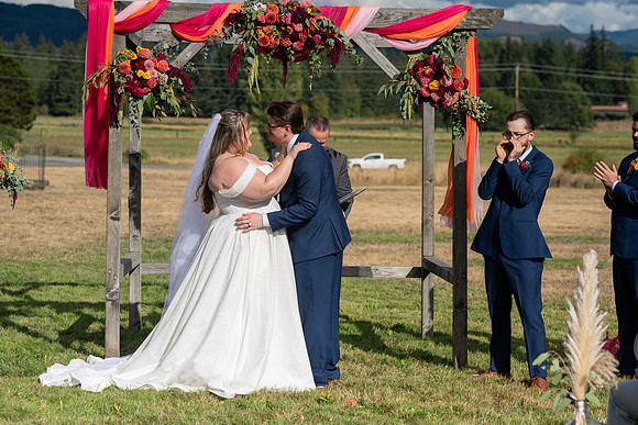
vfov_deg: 16.5
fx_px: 1471
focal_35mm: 83
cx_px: 319
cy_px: 212
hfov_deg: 24.5
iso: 400
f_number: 4.5
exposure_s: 1/8000
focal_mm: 83
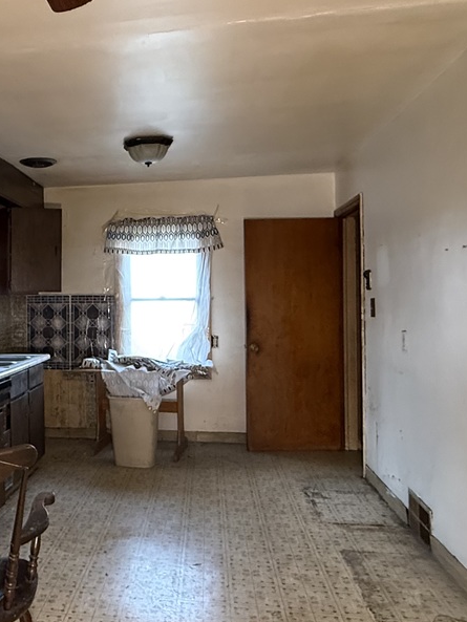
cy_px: 306
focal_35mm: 34
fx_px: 611
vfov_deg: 53.9
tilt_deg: -0.8
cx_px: 78
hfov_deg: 39.7
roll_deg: +0.0
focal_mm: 2.22
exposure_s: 1/52
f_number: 2.2
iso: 640
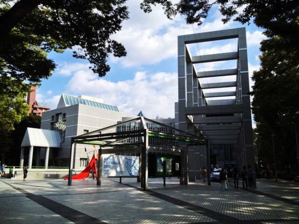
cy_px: 112
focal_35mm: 35
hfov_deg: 52.6
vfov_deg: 40.7
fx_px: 302
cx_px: 150
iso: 50
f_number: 2.4
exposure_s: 1/1783
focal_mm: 4.28
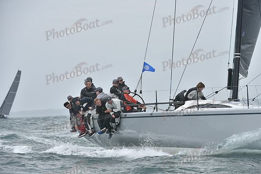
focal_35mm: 212
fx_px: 1537
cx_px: 137
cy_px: 90
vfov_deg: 6.5
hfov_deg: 9.7
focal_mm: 200
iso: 320
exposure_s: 1/1000
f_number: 7.1
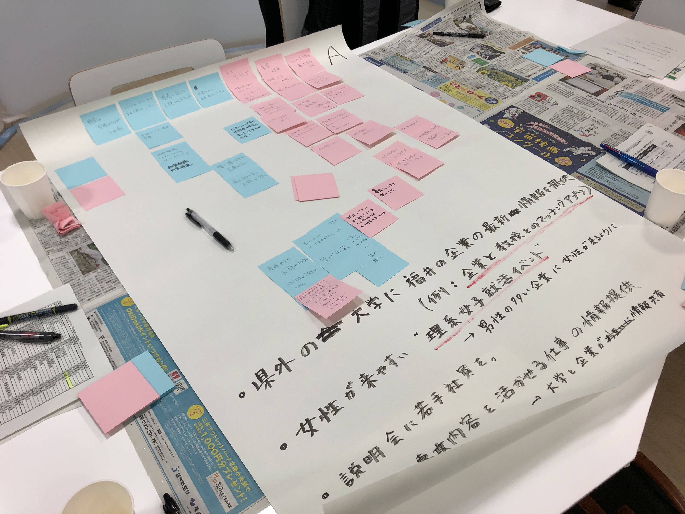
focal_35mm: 28
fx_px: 554
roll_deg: +0.6
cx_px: 342
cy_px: 257
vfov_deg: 49.7
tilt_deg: -44.5
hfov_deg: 63.4
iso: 50
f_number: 1.8
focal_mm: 3.99
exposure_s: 1/120
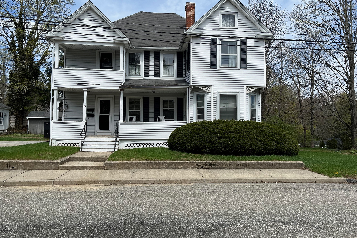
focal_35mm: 28
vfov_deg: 46.4
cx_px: 173
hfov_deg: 65.5
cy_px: 113
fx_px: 278
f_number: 1.6
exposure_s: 1/3413
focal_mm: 5.1
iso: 50
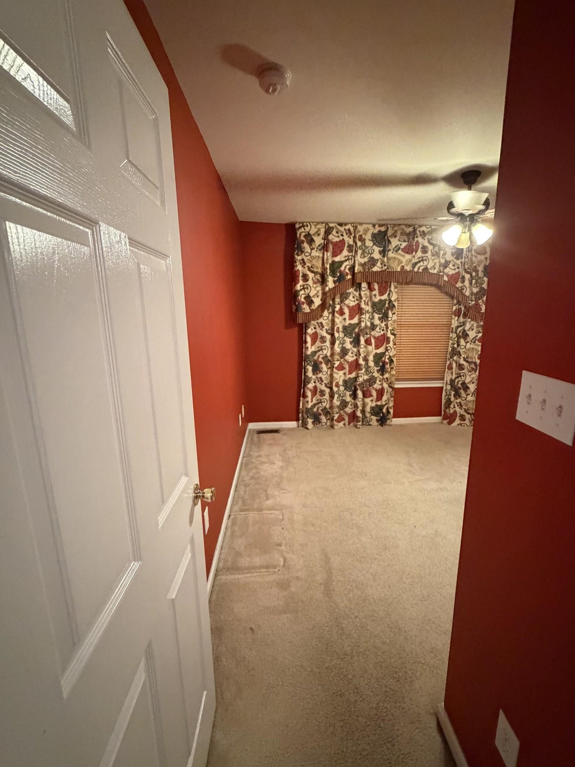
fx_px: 354
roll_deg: -0.7
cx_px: 319
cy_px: 390
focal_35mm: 16
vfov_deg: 94.5
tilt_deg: -11.6
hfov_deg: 77.8
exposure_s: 1/40
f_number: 2.2
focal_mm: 2.22
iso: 1000
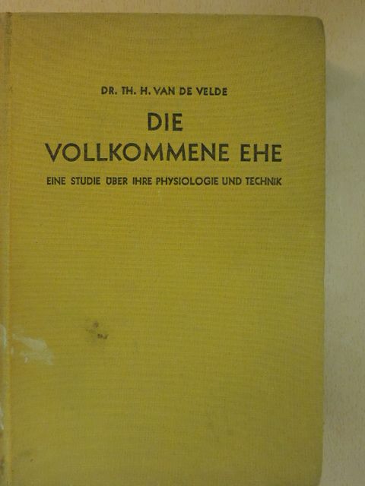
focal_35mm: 45
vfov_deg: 42.1
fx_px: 633
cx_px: 182
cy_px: 243
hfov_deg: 32.2
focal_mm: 8.1
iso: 1600
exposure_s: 1/60
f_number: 4
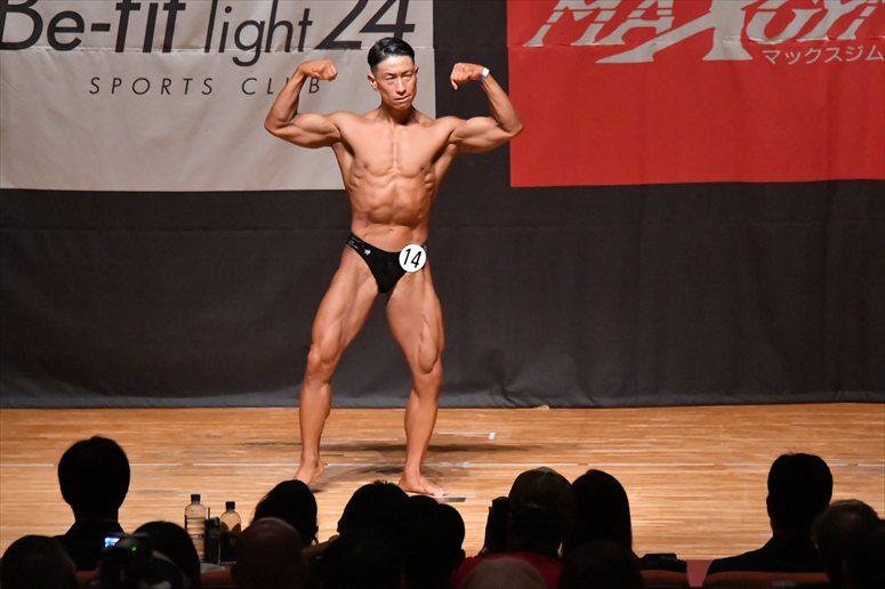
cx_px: 442
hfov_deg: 8.6
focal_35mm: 240
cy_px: 294
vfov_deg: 5.7
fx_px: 5897
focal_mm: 160
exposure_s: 1/400
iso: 12800
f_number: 5.6
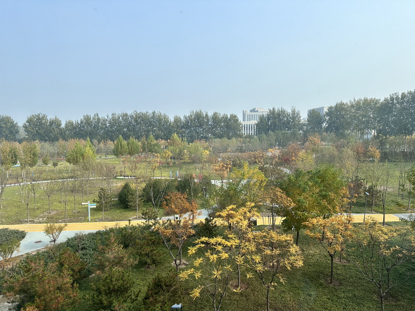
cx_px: 208
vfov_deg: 56.8
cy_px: 156
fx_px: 288
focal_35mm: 24
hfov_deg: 71.6
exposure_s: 1/2525
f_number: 1.78
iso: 80
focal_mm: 6.86
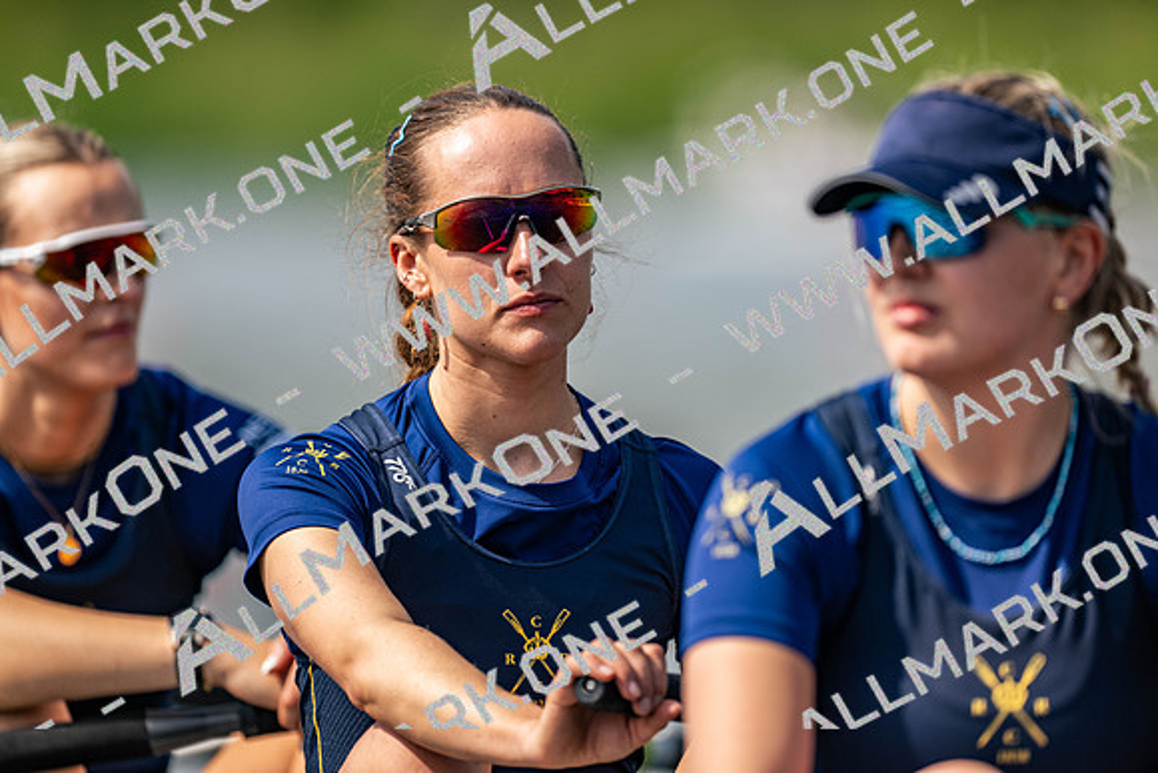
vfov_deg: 2.3
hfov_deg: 3.4
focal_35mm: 600
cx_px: 579
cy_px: 386
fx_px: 19304
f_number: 4
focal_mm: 600
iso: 320
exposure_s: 1/2500
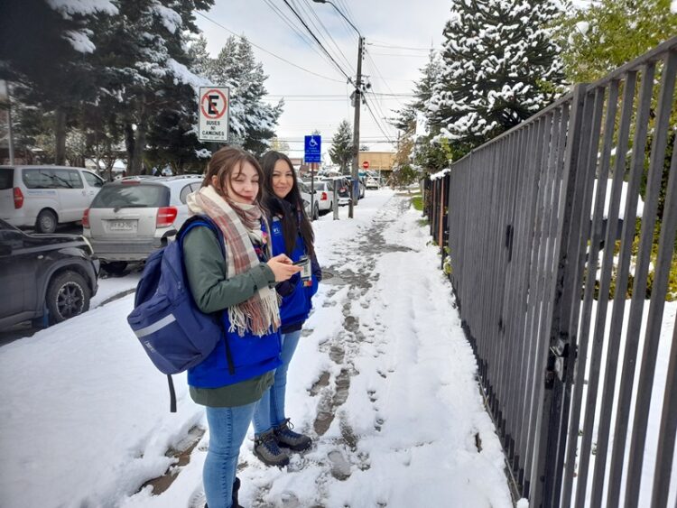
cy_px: 254
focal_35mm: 25
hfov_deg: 69.4
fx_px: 489
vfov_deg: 54.9
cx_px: 338
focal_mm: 4.6
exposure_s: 1/216
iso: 20
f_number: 2
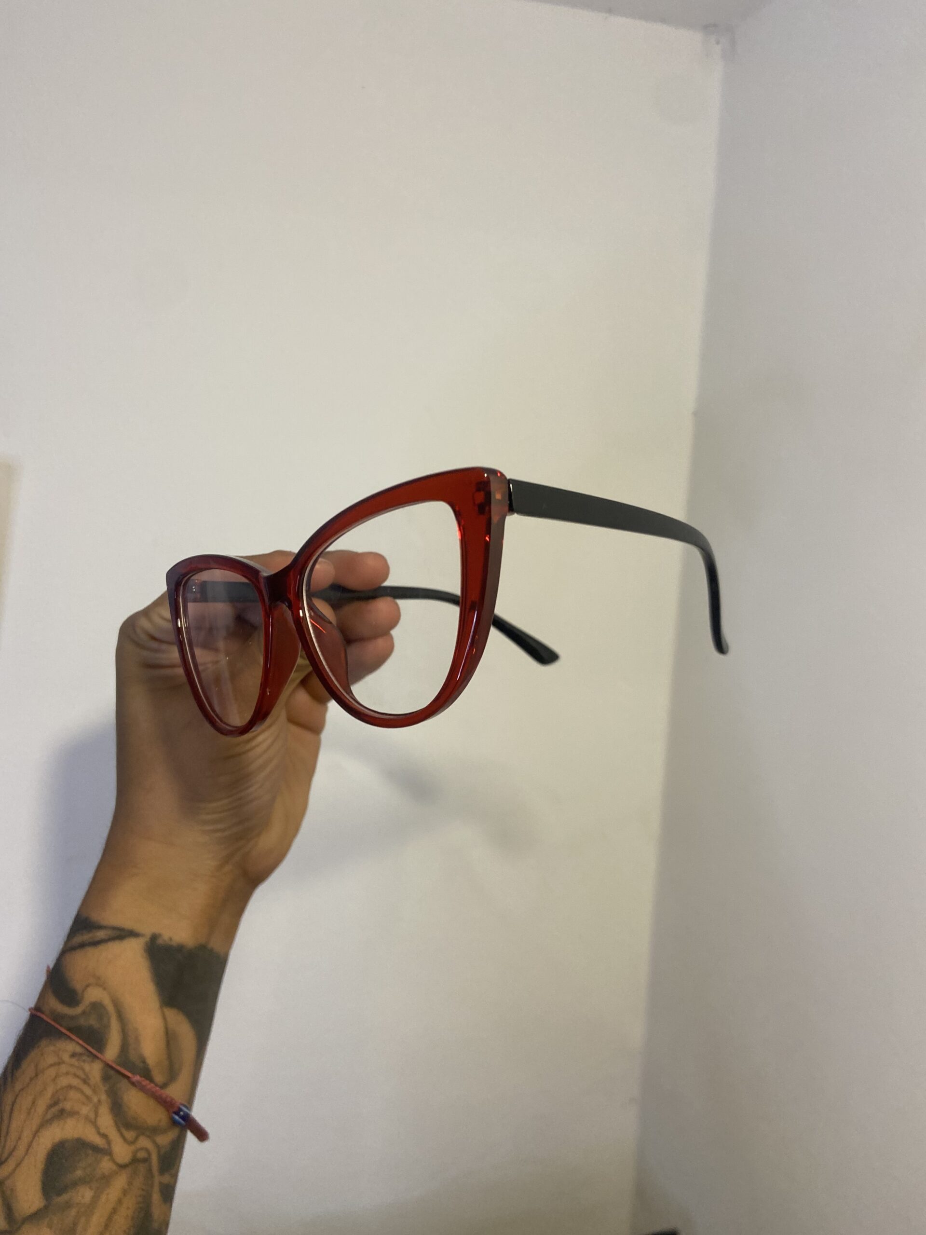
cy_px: 618
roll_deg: -2.5
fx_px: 927
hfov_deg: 53.1
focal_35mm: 26
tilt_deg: -8.1
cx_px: 463
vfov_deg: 67.3
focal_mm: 4.25
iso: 125
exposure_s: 1/100
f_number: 1.8
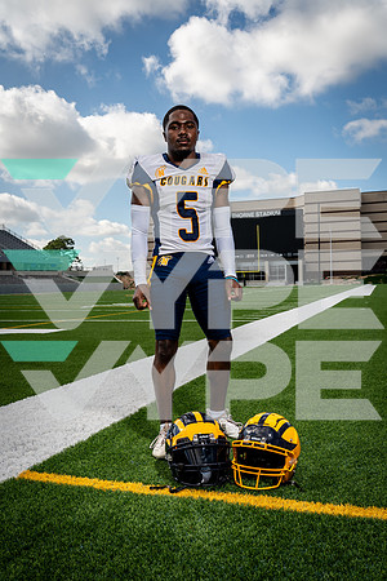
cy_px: 290
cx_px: 194
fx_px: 564
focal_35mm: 35
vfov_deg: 54.4
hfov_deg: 37.9
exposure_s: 1/250
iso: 125
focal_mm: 35
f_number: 8
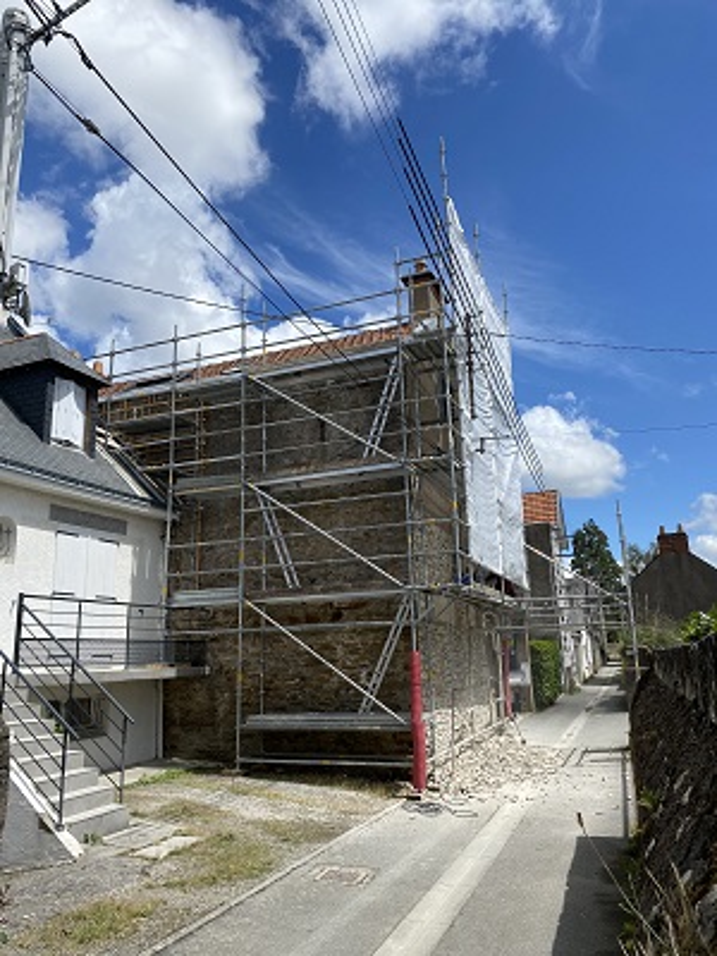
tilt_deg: +17.4
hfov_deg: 53.1
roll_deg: +1.3
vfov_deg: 67.3
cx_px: 358
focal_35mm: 26
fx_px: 718
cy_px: 478
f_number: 1.8
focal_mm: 4.25
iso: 32
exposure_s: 1/3846
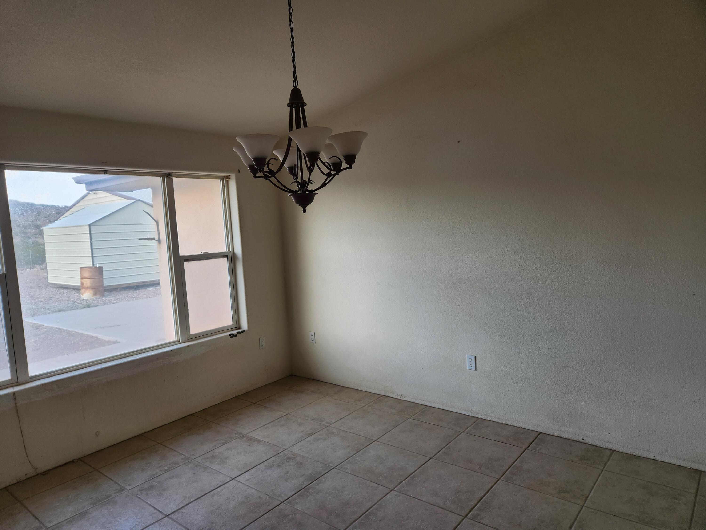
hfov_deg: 73.9
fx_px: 469
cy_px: 265
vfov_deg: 58.9
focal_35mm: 23
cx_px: 353
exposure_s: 1/180
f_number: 1.8
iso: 64
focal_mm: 5.4
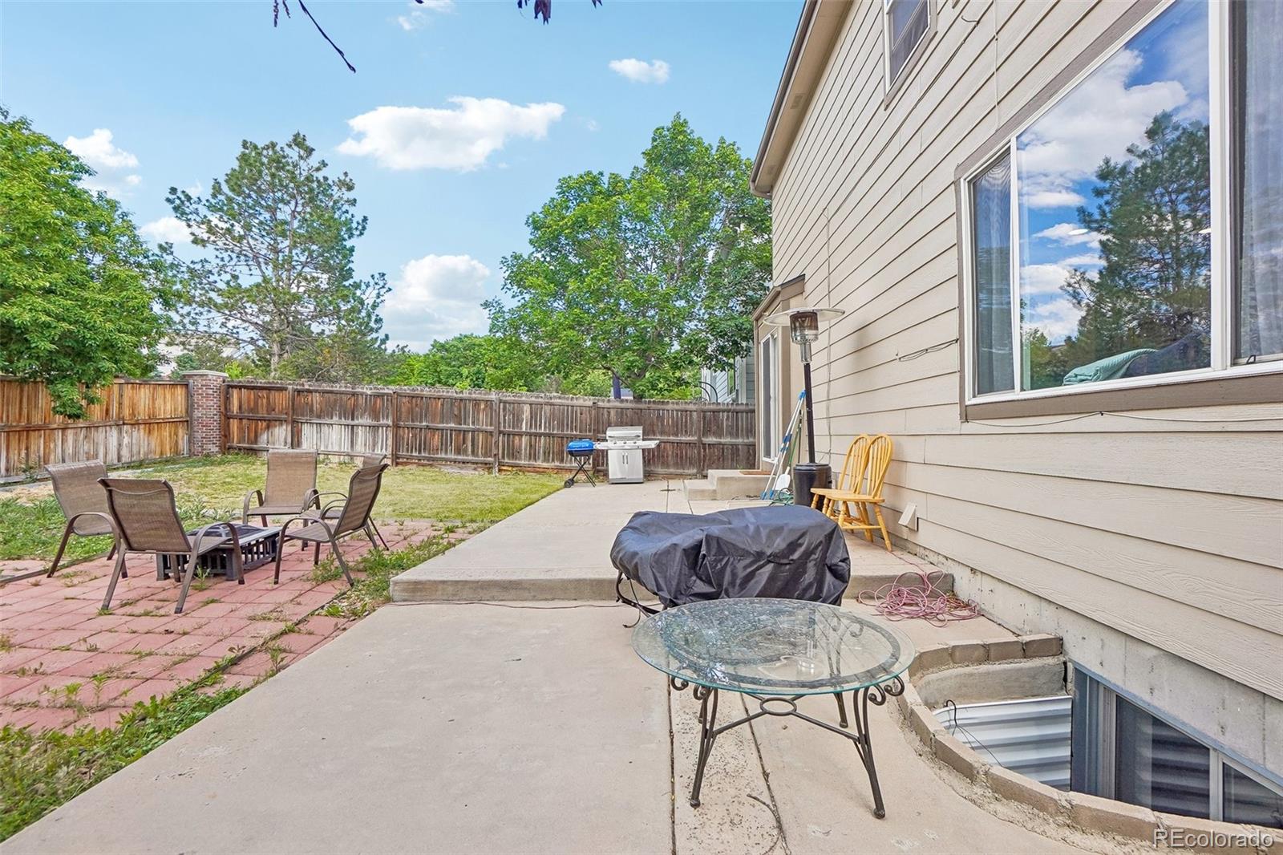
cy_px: 428
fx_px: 534
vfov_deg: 77.3
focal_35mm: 15
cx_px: 642
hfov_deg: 100.4
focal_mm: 10
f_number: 8
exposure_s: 1/80
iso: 100
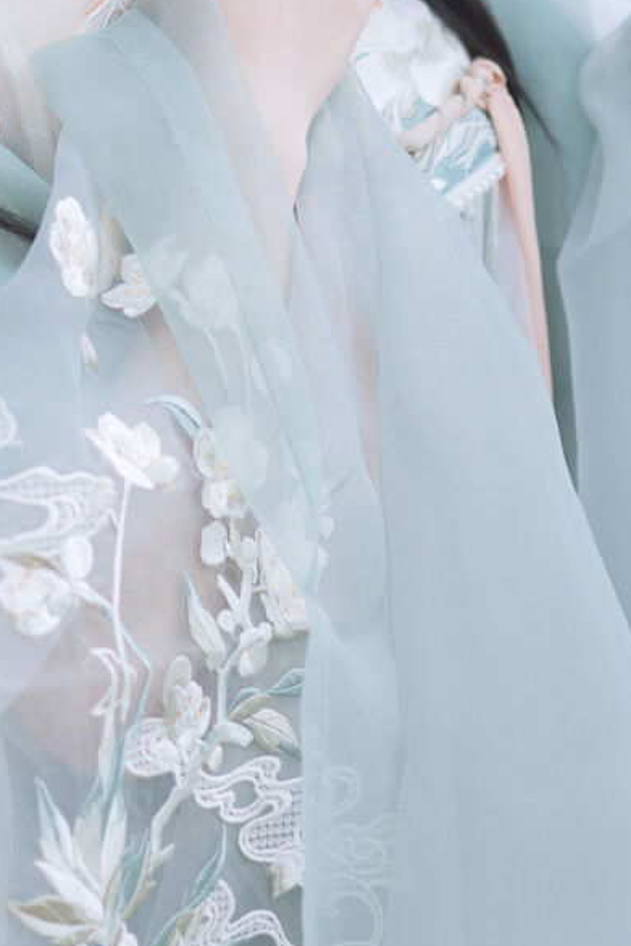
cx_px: 163
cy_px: -328
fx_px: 6858
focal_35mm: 261
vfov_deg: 7.8
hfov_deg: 5.3
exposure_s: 1/1600
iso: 125
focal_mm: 85
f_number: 2
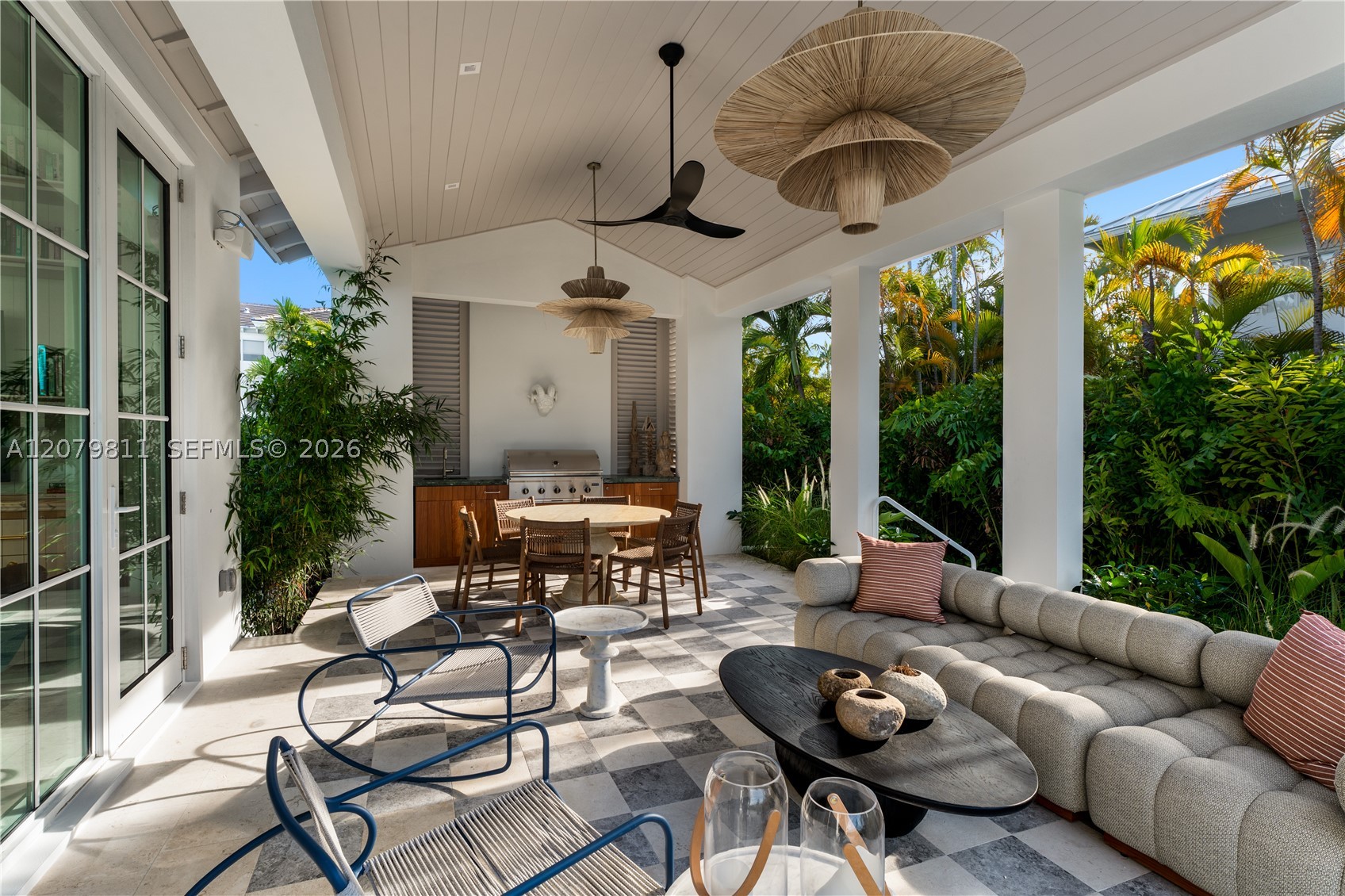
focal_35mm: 17
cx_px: 672
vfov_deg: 71.4
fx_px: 624
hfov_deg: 94.3
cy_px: 448
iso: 250
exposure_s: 1/100
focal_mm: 16.7
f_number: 11
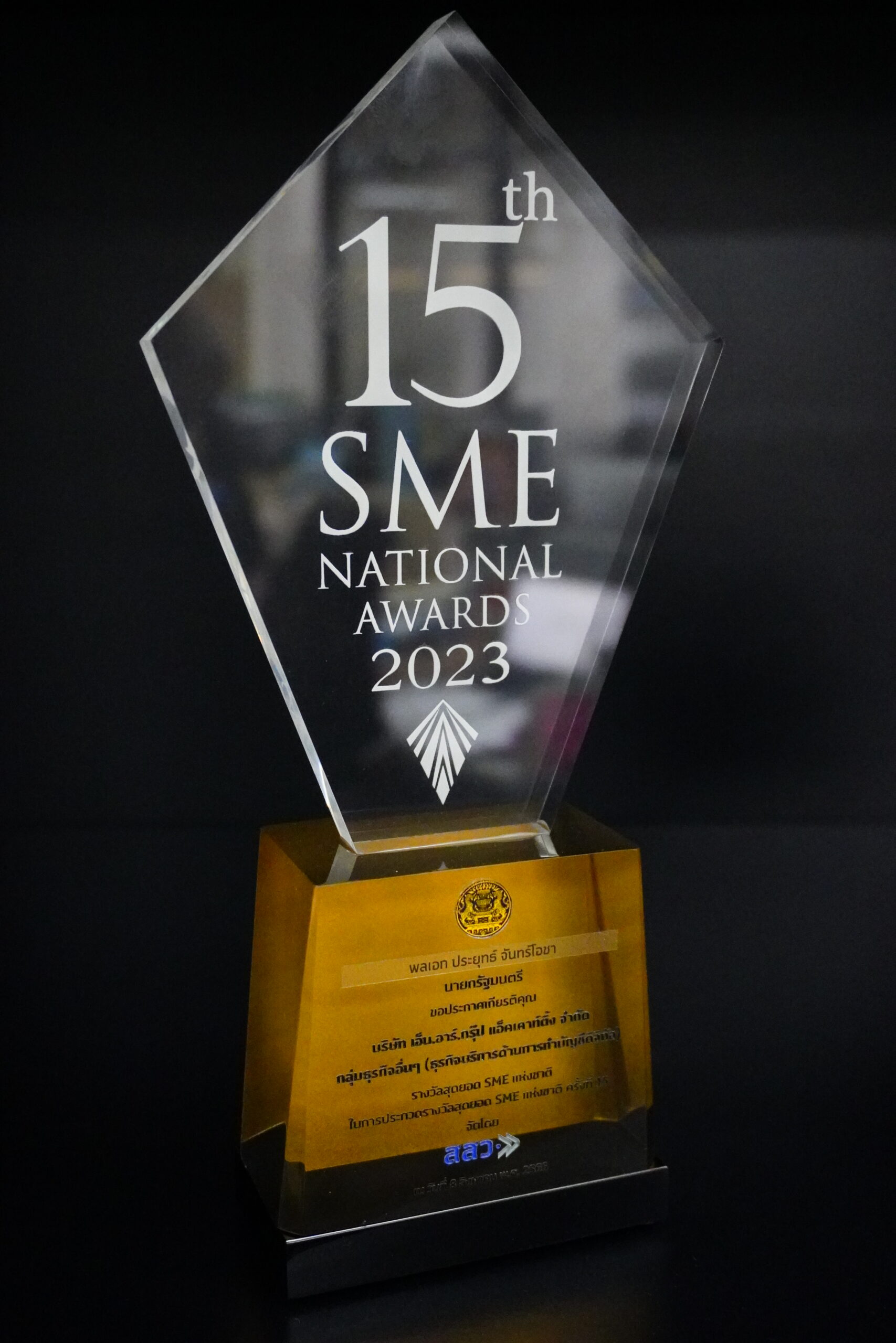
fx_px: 1512
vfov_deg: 47.9
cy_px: 672
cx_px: 448
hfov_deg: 33.0
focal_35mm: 40
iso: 12800
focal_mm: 27
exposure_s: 1/100
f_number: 4.5
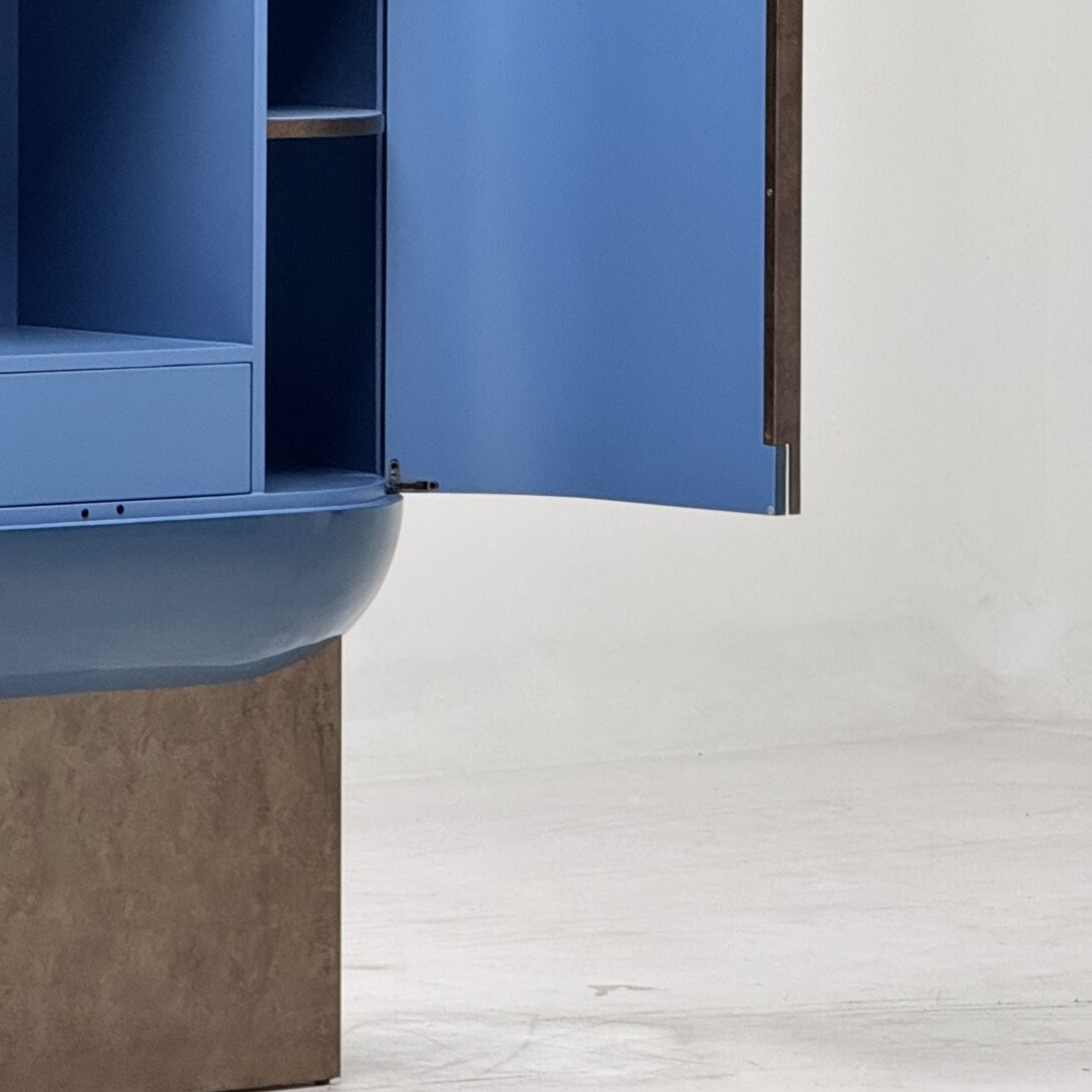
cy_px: 200
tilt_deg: -2.3
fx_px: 8887
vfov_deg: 7.0
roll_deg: +0.3
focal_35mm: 249
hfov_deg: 7.0
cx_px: 160
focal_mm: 15.66
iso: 250
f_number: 2.8
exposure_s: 1/100
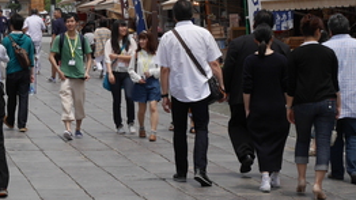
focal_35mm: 160
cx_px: -31
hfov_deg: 13.2
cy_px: -41
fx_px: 1509
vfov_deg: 7.5
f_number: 9
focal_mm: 32
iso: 200
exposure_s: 1/400
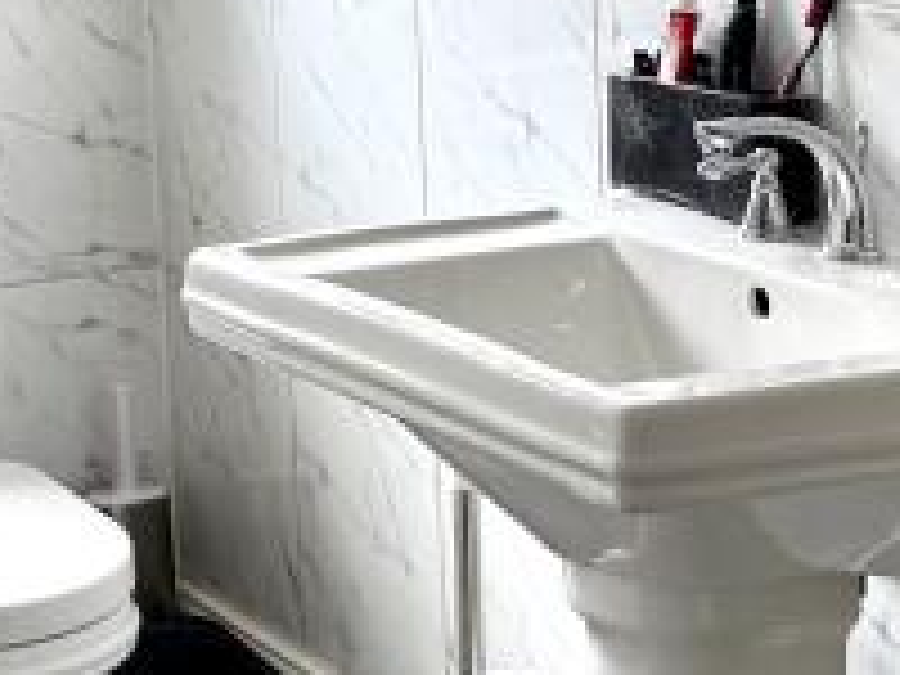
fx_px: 3198
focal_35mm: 123
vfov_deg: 12.0
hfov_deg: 15.9
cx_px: 189
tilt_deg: -8.1
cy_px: 72
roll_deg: +3.4
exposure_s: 1/136
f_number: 1.78
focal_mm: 6.76
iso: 80
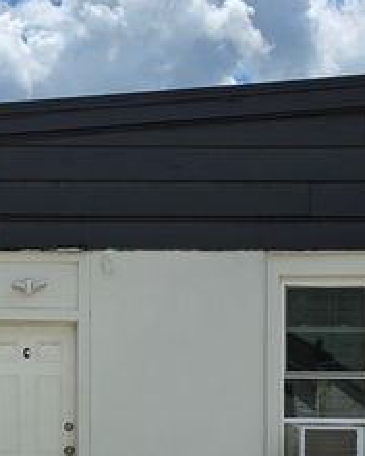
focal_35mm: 68
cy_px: 389
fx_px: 918
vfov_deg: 27.1
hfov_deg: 21.9
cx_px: 31
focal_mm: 6.5
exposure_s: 1/7939
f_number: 1.4
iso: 40
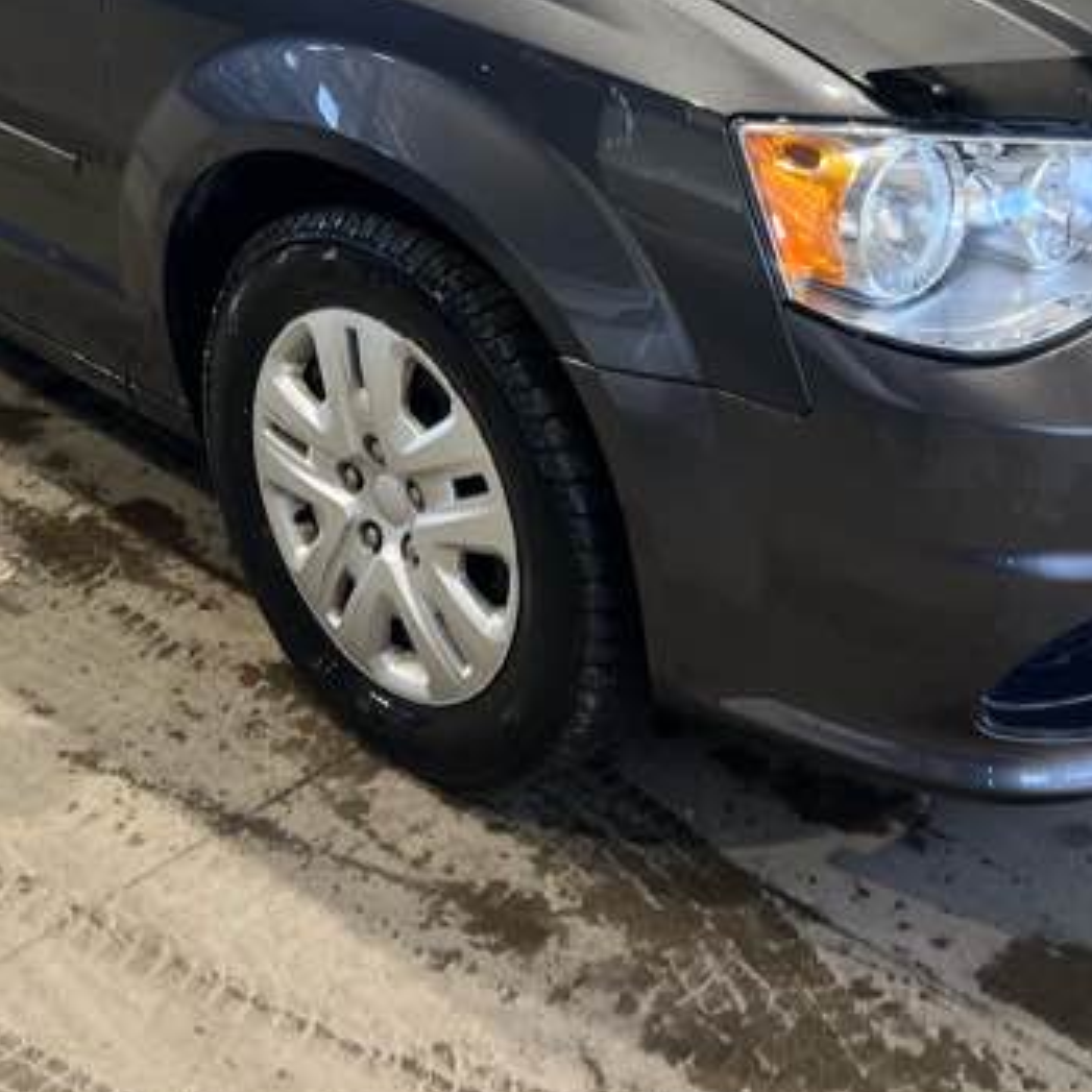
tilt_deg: -19.9
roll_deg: +0.9
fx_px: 2177
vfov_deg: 27.2
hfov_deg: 28.2
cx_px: 541
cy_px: 124
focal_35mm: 61
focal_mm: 5.7
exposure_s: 1/120
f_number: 1.5
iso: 125
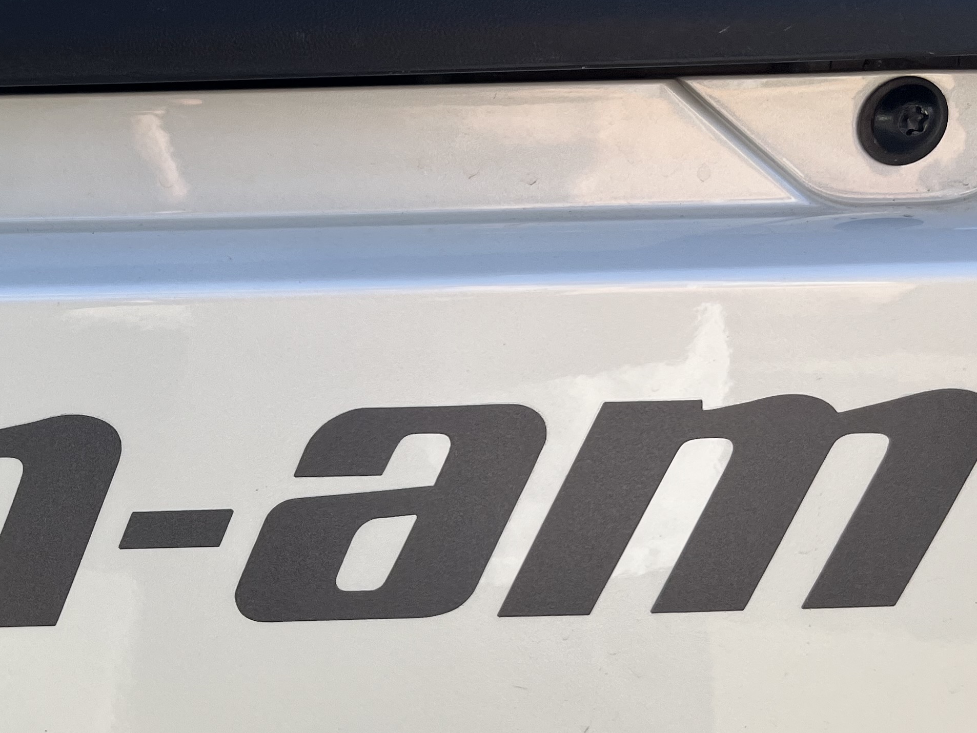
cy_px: 539
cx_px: 160
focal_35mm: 55
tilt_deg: -15.5
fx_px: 1553
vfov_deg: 26.3
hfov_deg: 33.6
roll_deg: +0.9
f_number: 1.6
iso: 50
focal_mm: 5.1
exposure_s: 1/943
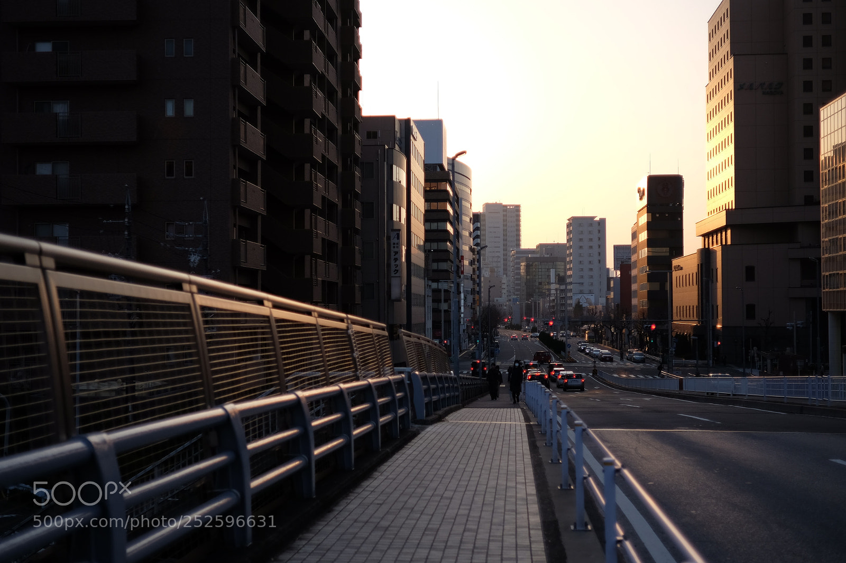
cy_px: 282
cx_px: 423
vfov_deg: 28.1
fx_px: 1128
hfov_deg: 41.1
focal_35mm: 48
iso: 200
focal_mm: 32
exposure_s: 1/2700
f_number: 2
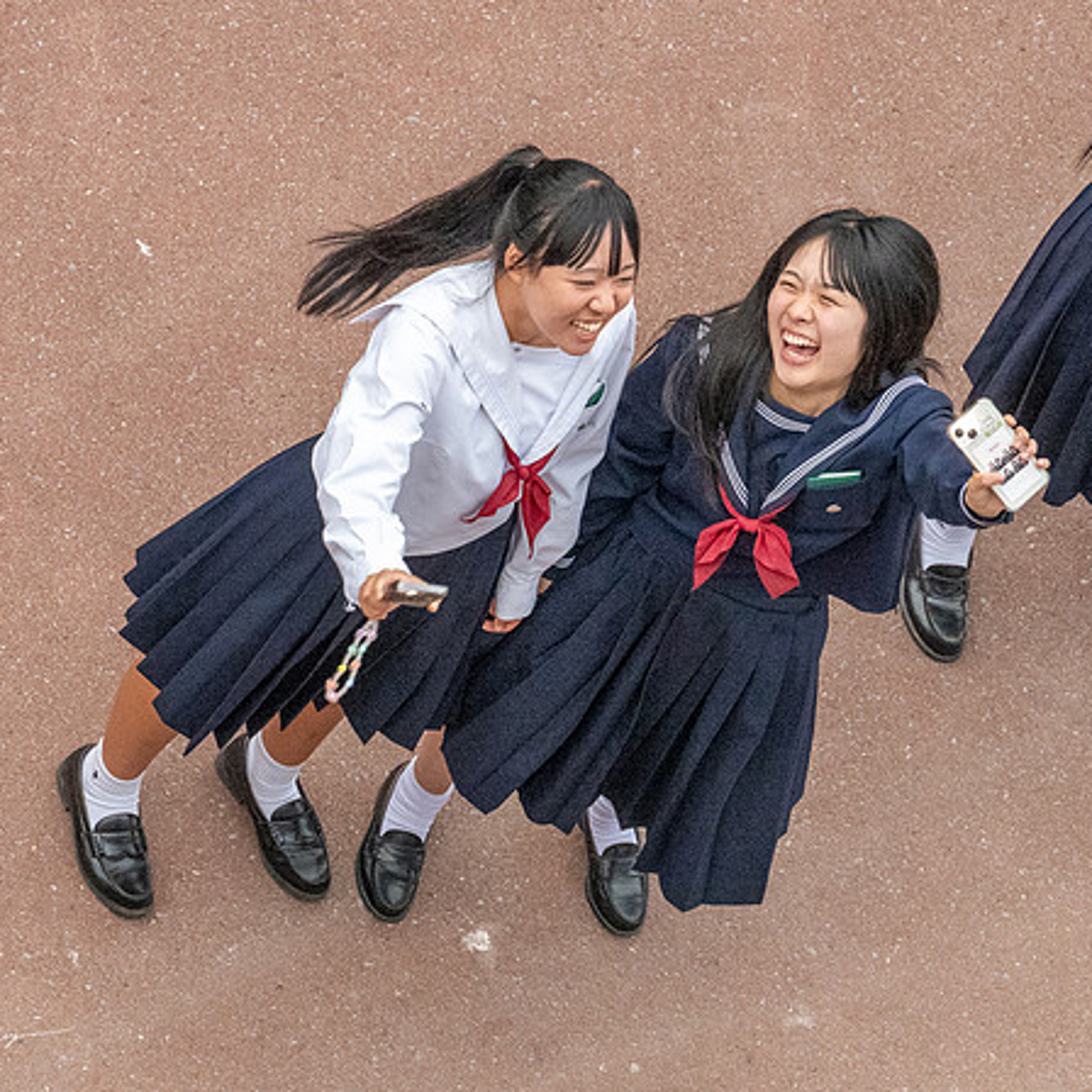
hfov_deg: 2.2
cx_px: 637
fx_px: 28445
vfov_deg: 2.2
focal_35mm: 797
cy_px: 702
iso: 8000
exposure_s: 1/640
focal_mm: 400
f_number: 8
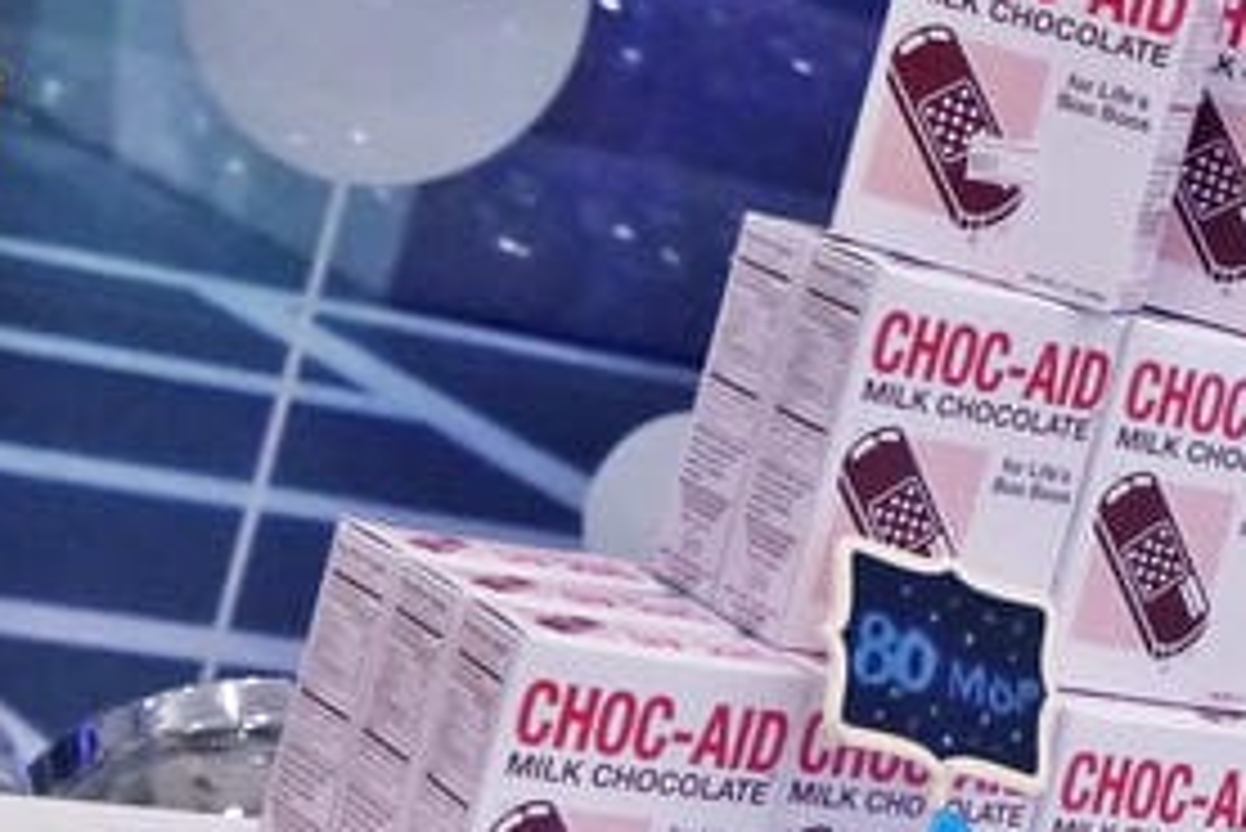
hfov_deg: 15.1
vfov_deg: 10.9
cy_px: 342
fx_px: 4363
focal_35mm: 126
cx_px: 1867
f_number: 3.5
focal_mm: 14
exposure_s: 1/125
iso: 800
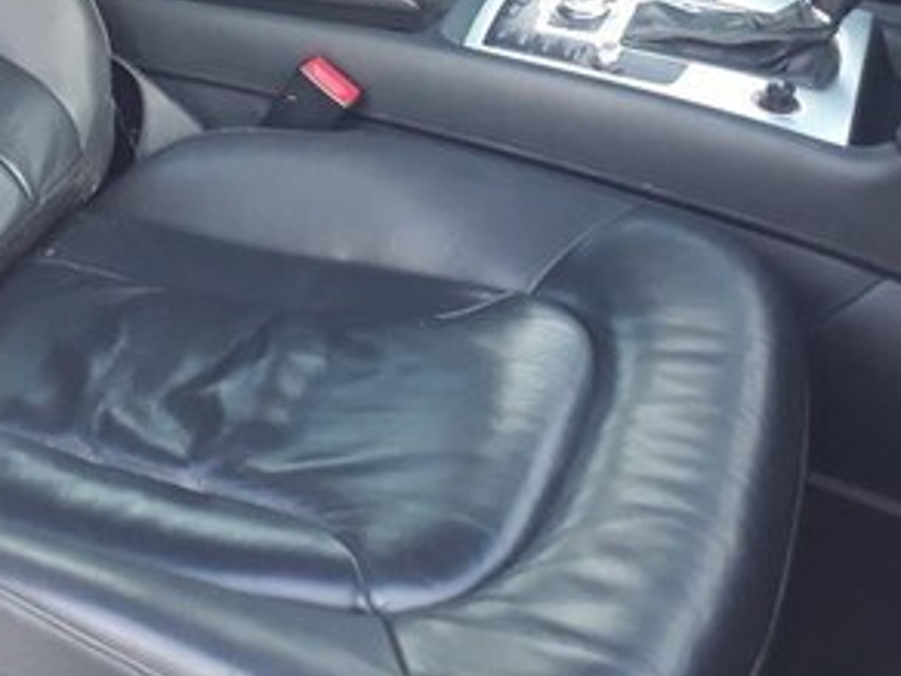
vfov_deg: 22.7
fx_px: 1588
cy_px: -66
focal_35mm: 61
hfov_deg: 31.3
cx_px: 253
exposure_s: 1/33
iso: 200
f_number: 1.9
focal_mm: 3.6
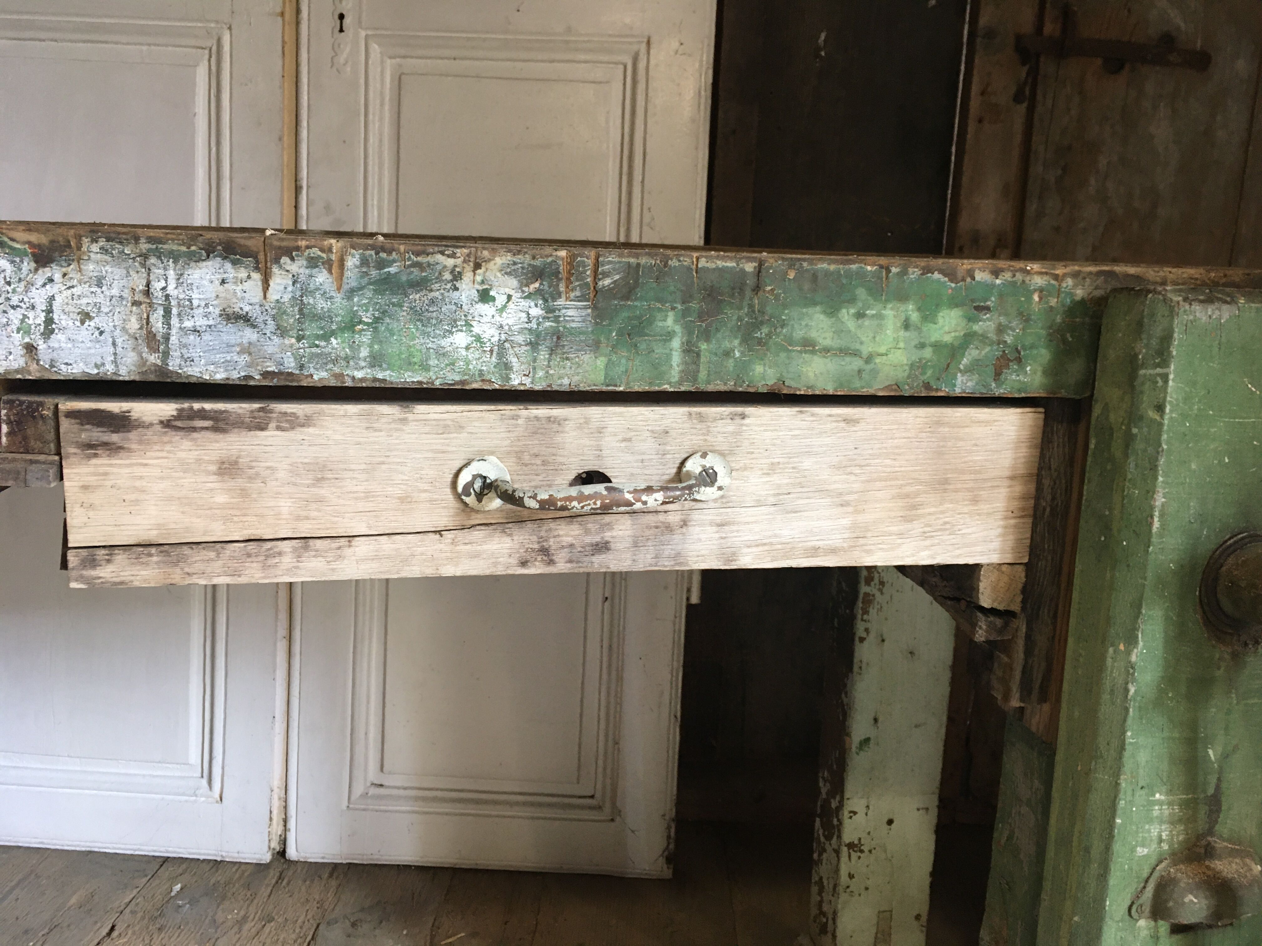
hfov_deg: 61.7
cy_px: 473
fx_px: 1057
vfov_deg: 48.2
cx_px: 631
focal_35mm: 29
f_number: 2.2
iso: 125
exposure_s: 1/33
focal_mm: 4.15
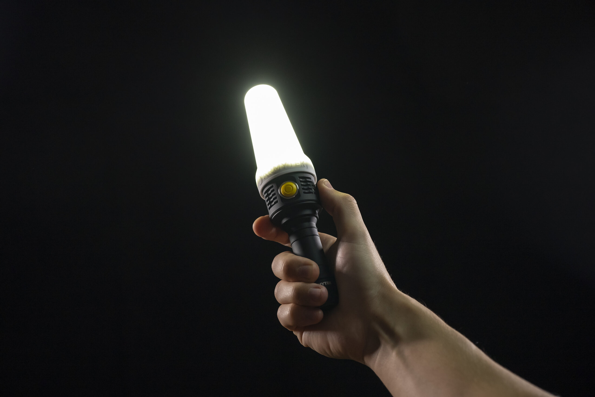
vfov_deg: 27.0
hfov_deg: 39.6
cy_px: 198
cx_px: 298
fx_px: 827
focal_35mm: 50
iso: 1000
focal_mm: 50
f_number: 4
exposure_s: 1/200
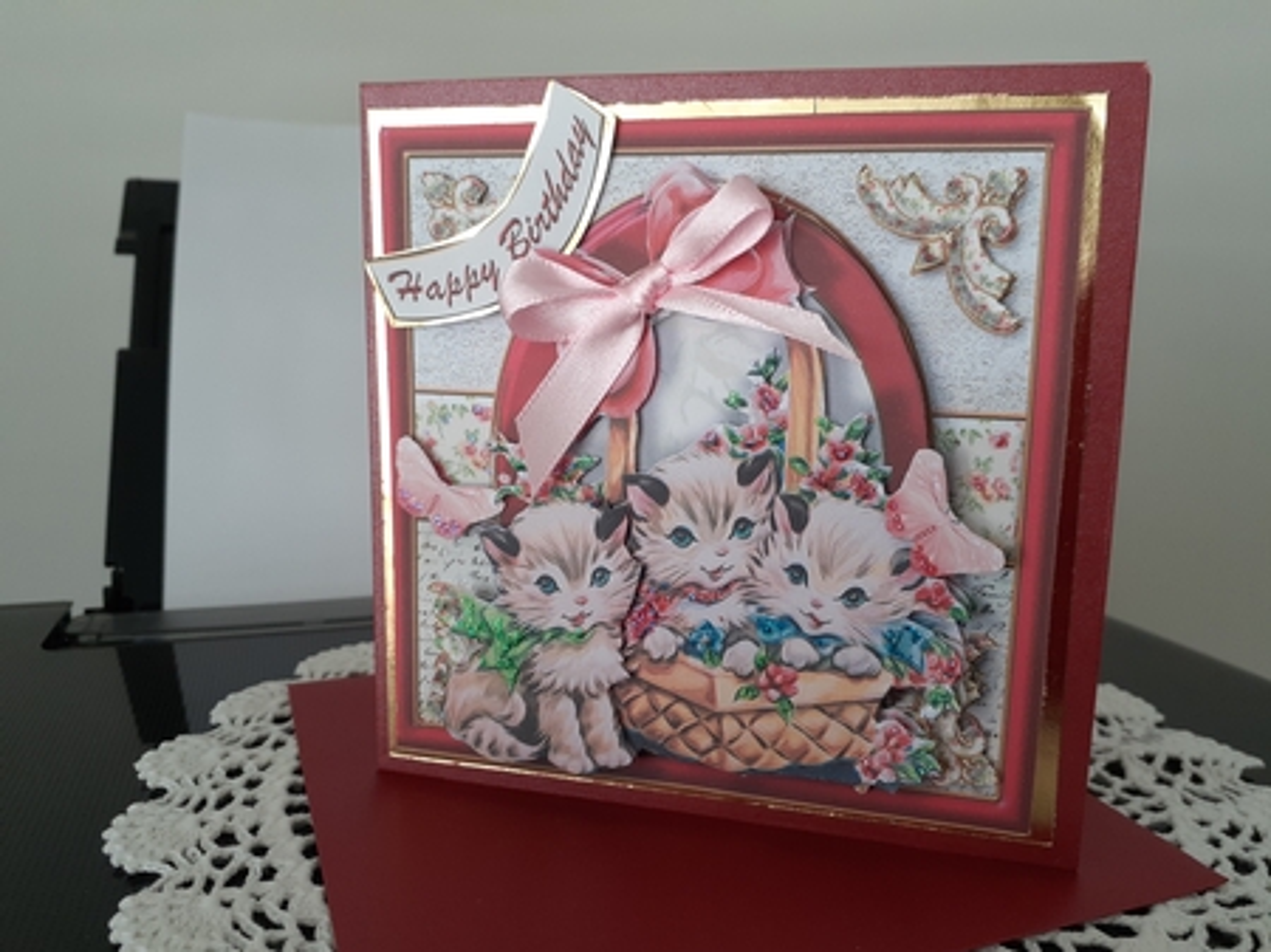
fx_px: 991
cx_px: 636
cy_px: 476
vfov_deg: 51.3
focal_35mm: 27
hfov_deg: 65.4
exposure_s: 1/50
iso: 64
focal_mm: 3.6
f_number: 1.9
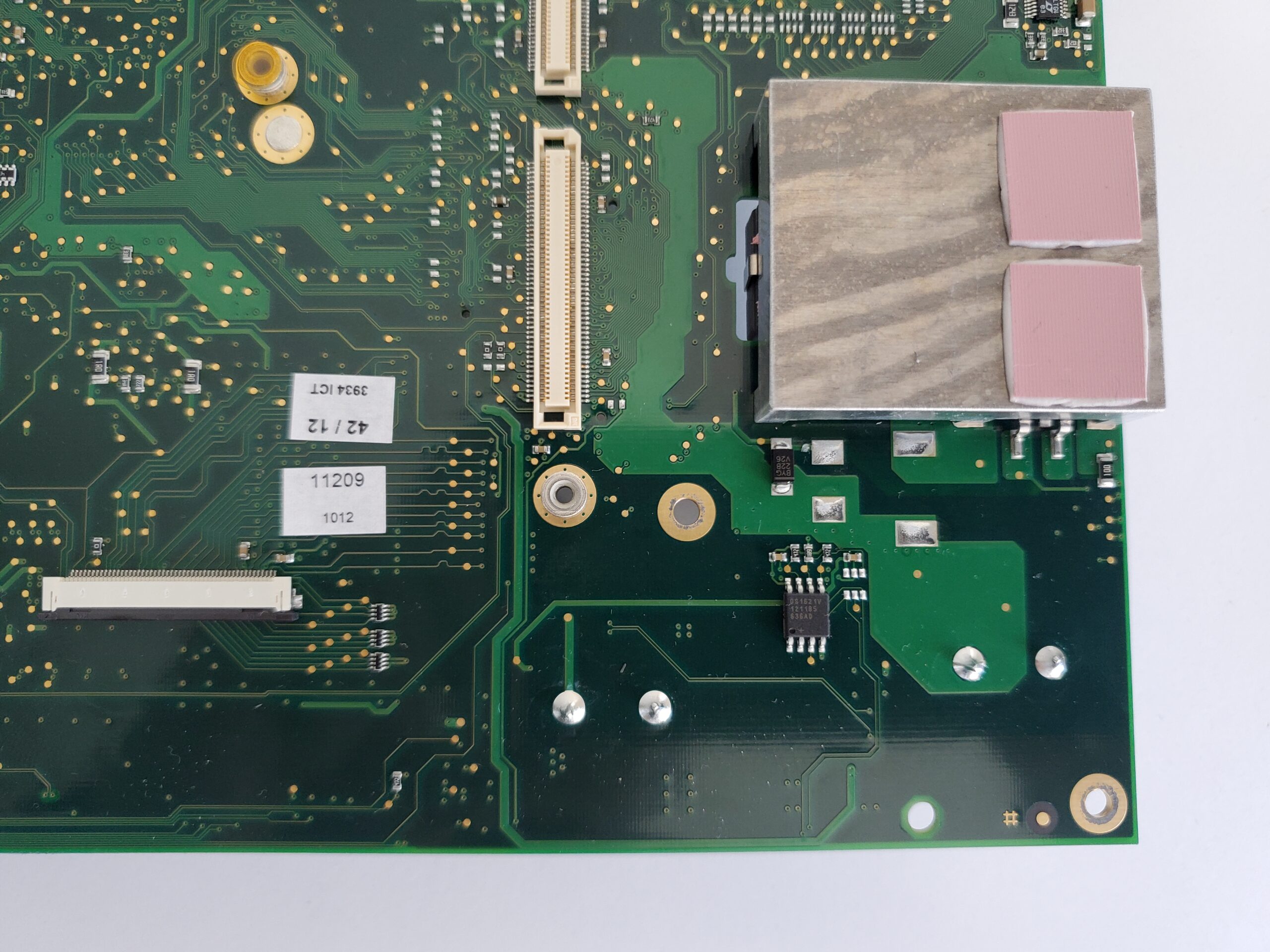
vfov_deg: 53.1
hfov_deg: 67.3
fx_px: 954
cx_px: 635
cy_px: 476
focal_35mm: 26
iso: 160
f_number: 1.5
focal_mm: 4.3
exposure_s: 1/100
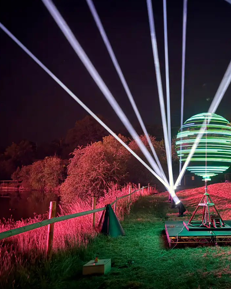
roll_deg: -0.3
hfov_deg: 43.1
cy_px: 144
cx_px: 193
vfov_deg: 55.7
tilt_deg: +6.2
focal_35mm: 32
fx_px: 274
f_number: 1.8
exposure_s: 1/2
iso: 1600
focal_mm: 6.8
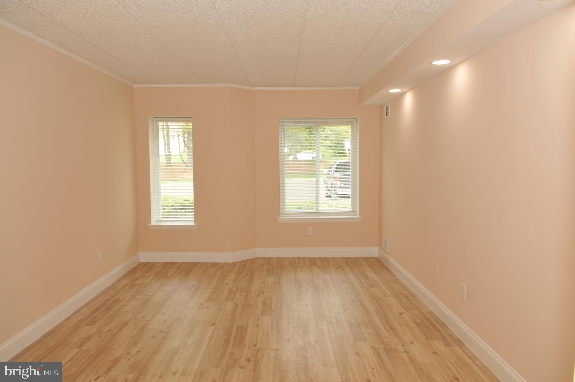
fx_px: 407
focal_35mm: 26
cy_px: 191
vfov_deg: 50.3
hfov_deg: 70.5
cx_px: 288
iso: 200
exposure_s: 1/60
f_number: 5
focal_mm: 17
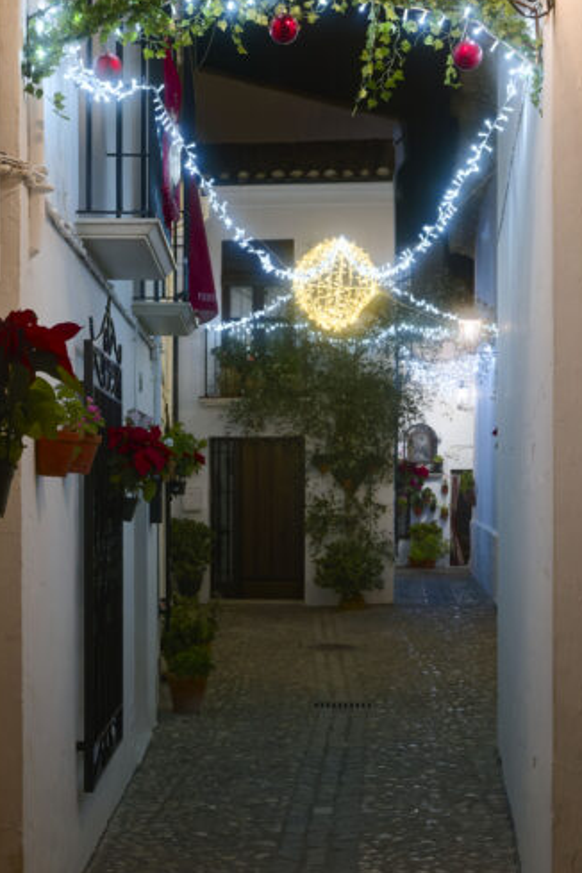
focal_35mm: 63
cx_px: 238
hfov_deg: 21.5
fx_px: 1528
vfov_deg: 31.9
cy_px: 400
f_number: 11
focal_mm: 44
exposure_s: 1/60
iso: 6400
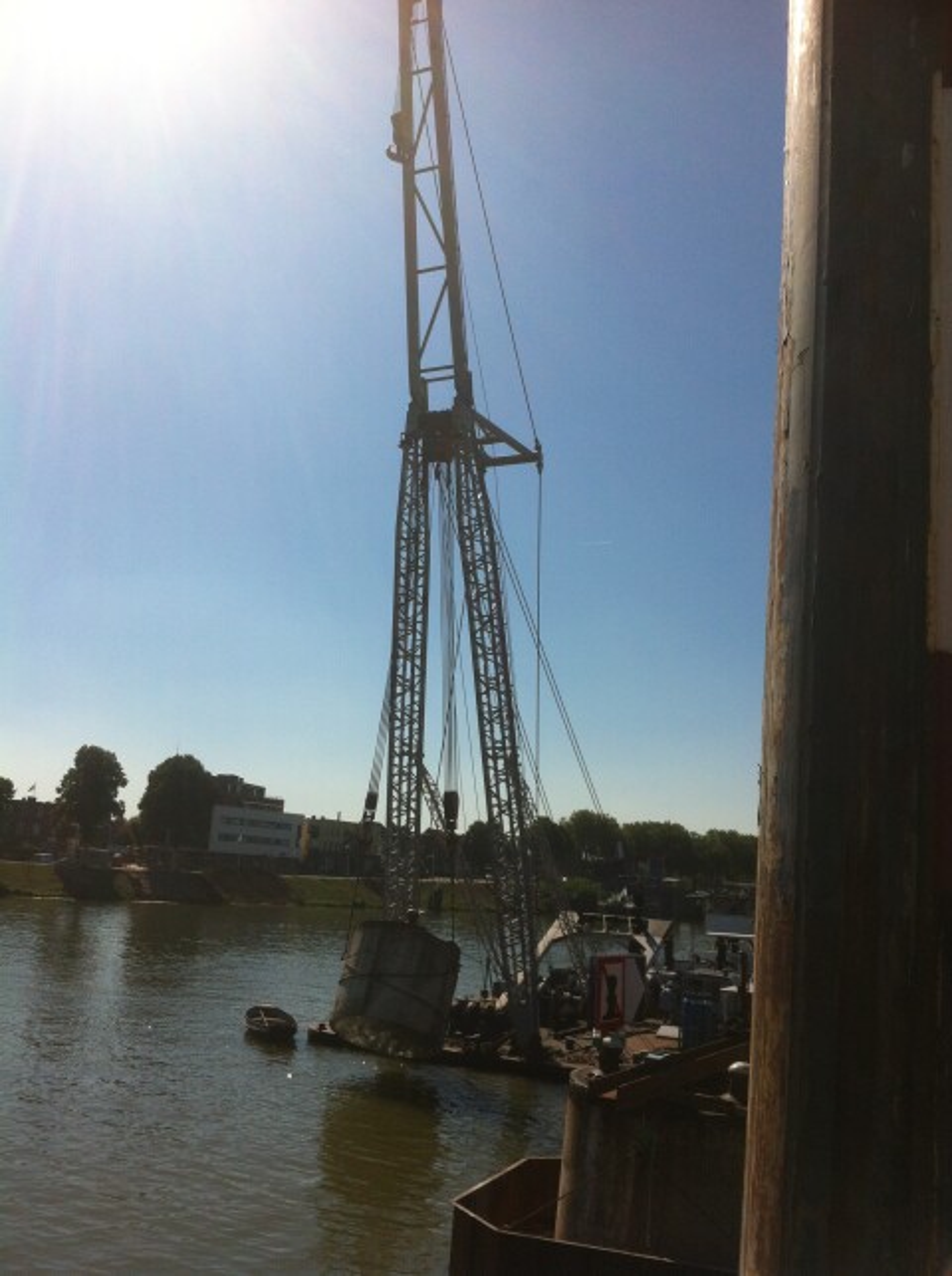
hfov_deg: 40.6
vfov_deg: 52.7
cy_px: 638
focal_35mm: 35
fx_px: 1287
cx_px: 476
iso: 80
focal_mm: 3.85
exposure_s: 1/3352
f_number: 2.8
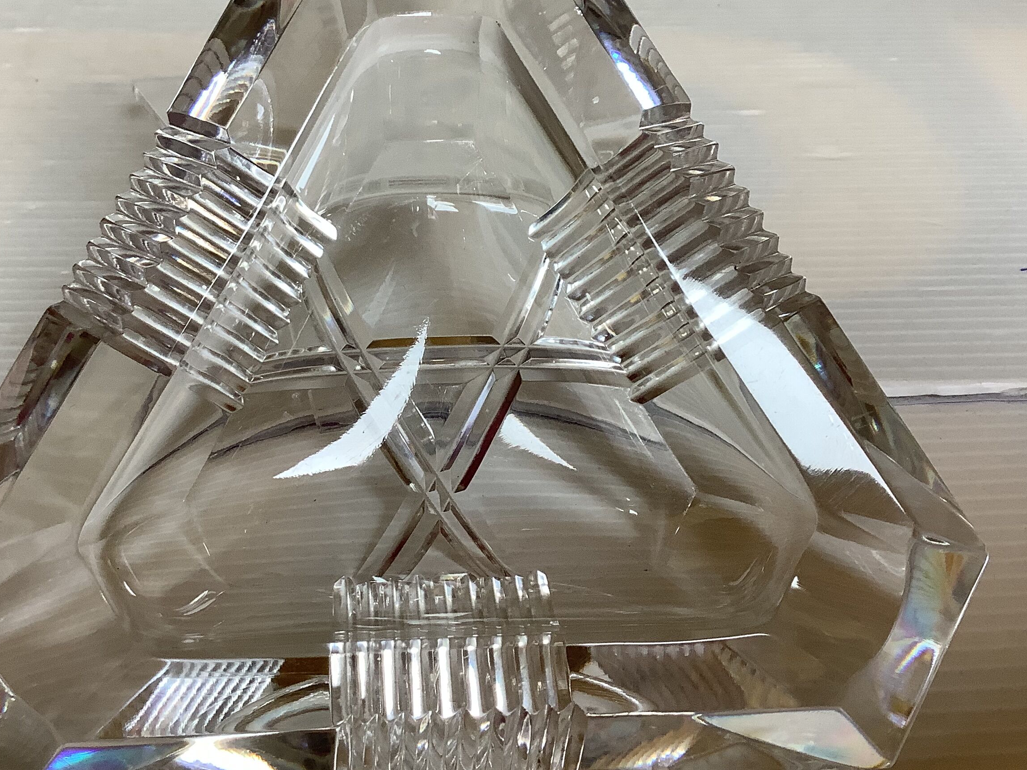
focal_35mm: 44
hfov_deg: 42.8
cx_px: 443
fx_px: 1305
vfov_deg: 32.8
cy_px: 346
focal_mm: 3.3
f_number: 2.4
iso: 80
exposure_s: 1/100
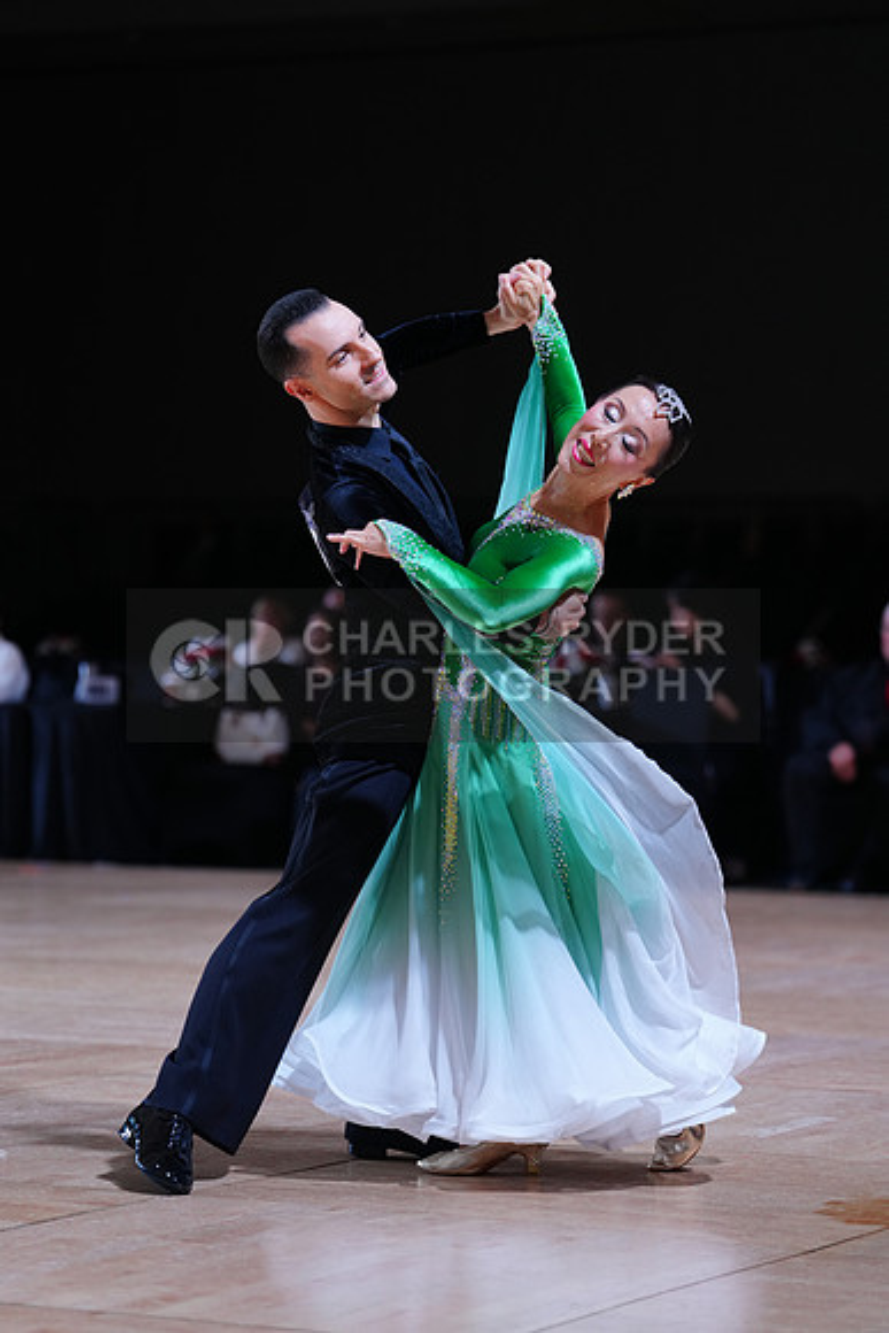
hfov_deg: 12.1
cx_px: 444
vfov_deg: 18.1
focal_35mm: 113
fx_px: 4183
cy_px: 666
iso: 800
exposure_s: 1/500
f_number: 2.8
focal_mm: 113
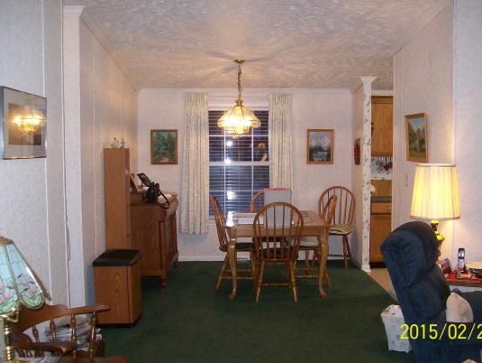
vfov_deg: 36.9
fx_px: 543
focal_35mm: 39
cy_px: 182
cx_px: 260
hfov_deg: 47.8
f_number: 2.7
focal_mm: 6
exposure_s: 1/64
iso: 200
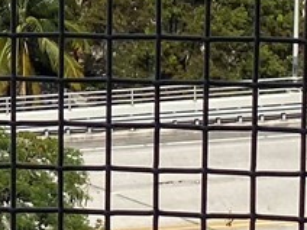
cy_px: -398
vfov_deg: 7.0
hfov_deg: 9.0
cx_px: -460
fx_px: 1738
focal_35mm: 196
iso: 32
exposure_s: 1/5525
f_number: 1.8
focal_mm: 4.25
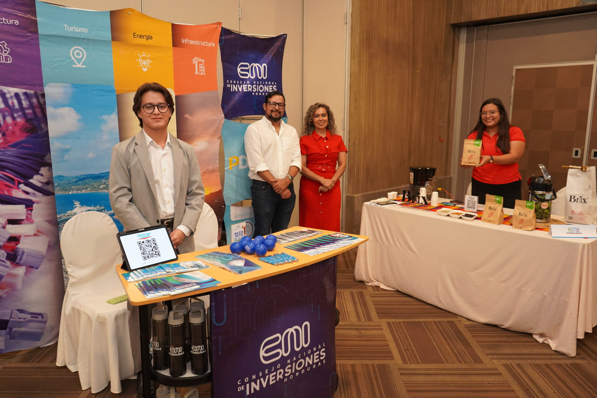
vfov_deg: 46.4
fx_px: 464
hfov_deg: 65.5
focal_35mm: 28
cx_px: 298
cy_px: 199
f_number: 4
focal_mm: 28
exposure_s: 1/160
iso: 4000
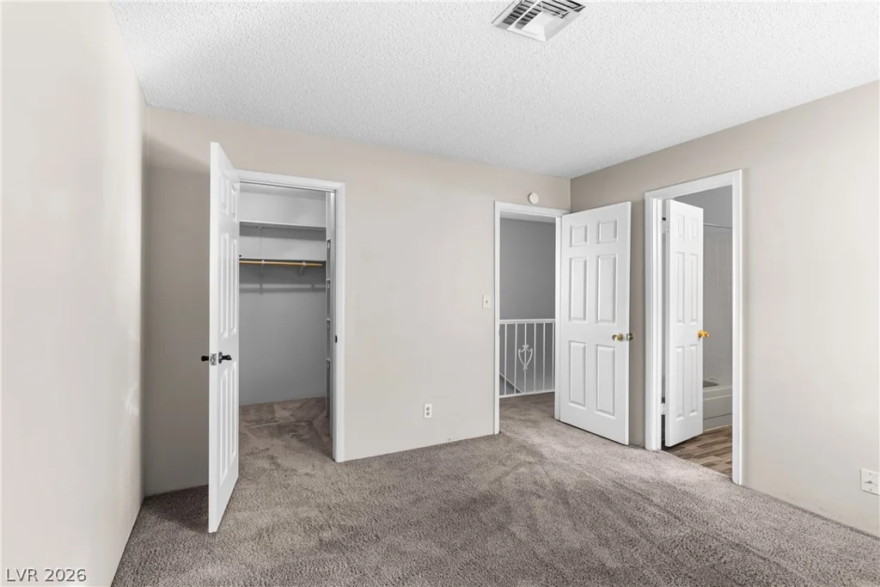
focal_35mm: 18
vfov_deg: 67.4
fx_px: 440
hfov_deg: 90.0
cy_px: 294
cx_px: 440
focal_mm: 18
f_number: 8
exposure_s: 1/8
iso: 500
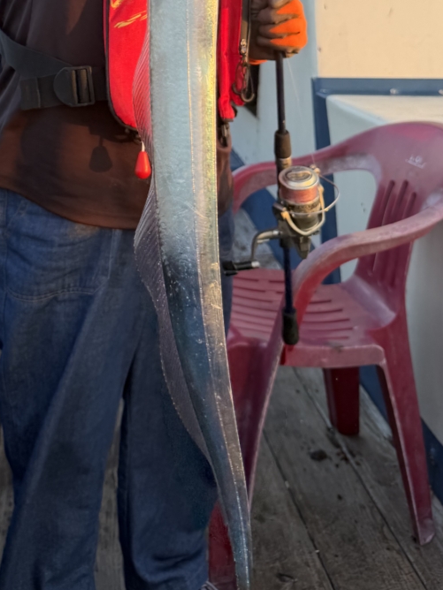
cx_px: 129
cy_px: 39
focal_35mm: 46
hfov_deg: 31.1
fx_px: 785
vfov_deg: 37.9
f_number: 1.78
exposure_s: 1/575
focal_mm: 6.76
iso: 80
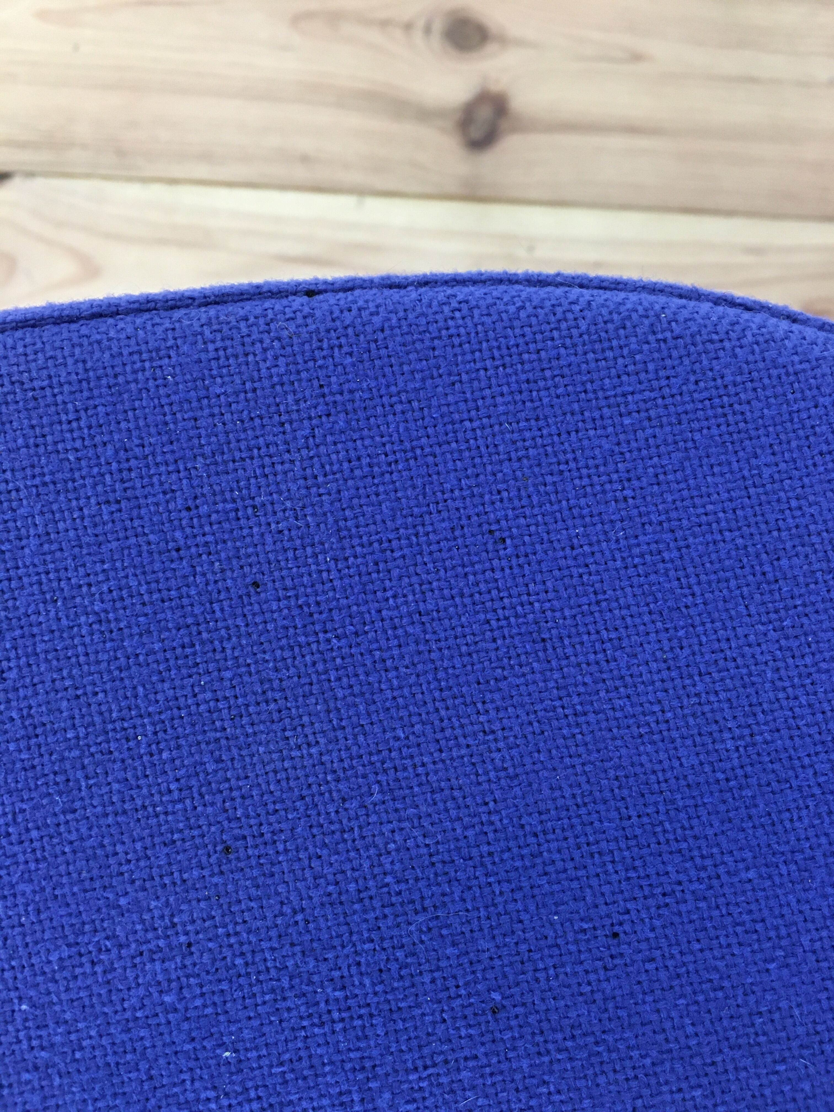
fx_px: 932
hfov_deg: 48.2
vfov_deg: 61.7
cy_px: 556
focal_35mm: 29
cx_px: 417
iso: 160
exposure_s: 1/33
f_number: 2.2
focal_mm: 4.15
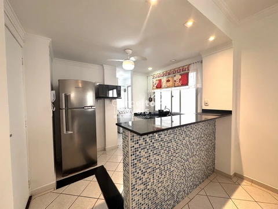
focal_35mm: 14
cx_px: 139
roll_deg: -0.3
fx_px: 112
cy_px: 104
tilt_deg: -2.6
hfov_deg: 102.1
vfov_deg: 85.7
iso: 200
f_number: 2.2
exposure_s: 1/120
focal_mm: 2.22
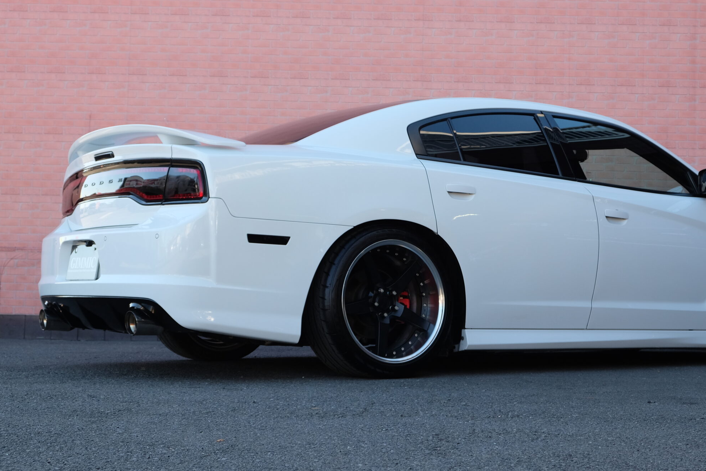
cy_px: 215
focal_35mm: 61
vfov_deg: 22.3
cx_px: 451
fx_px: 1196
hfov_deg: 32.7
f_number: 5.6
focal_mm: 31.5
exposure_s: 1/200
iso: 400
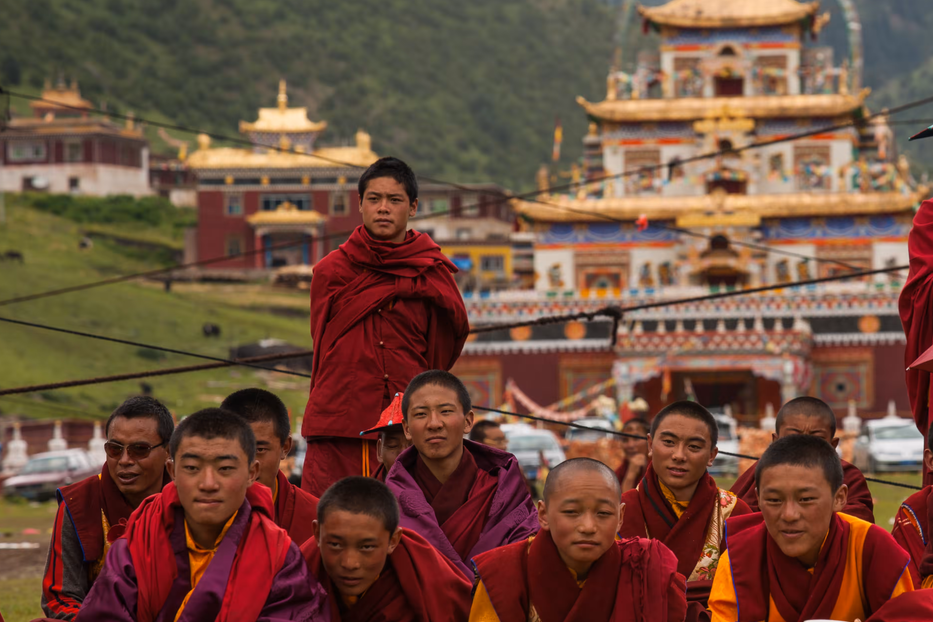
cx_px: 721
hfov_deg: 8.5
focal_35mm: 242
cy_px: 309
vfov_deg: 5.7
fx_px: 6271
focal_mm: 150
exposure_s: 1/90
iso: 100
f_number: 8
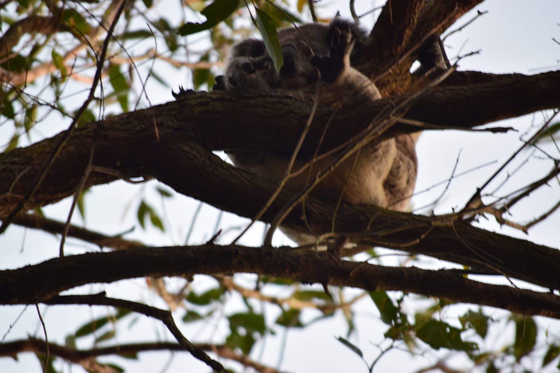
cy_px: 186
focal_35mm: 300
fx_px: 4666
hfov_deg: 6.9
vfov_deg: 4.6
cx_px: 280
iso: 560
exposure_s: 1/30
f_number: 7.1
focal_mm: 200
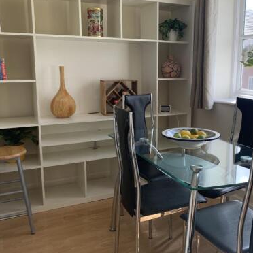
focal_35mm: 36
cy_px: 113
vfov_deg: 46.0
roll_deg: -0.8
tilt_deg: -11.9
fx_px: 298
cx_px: 164
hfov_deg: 45.5
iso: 25
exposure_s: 1/170
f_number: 1.8
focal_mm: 4.25
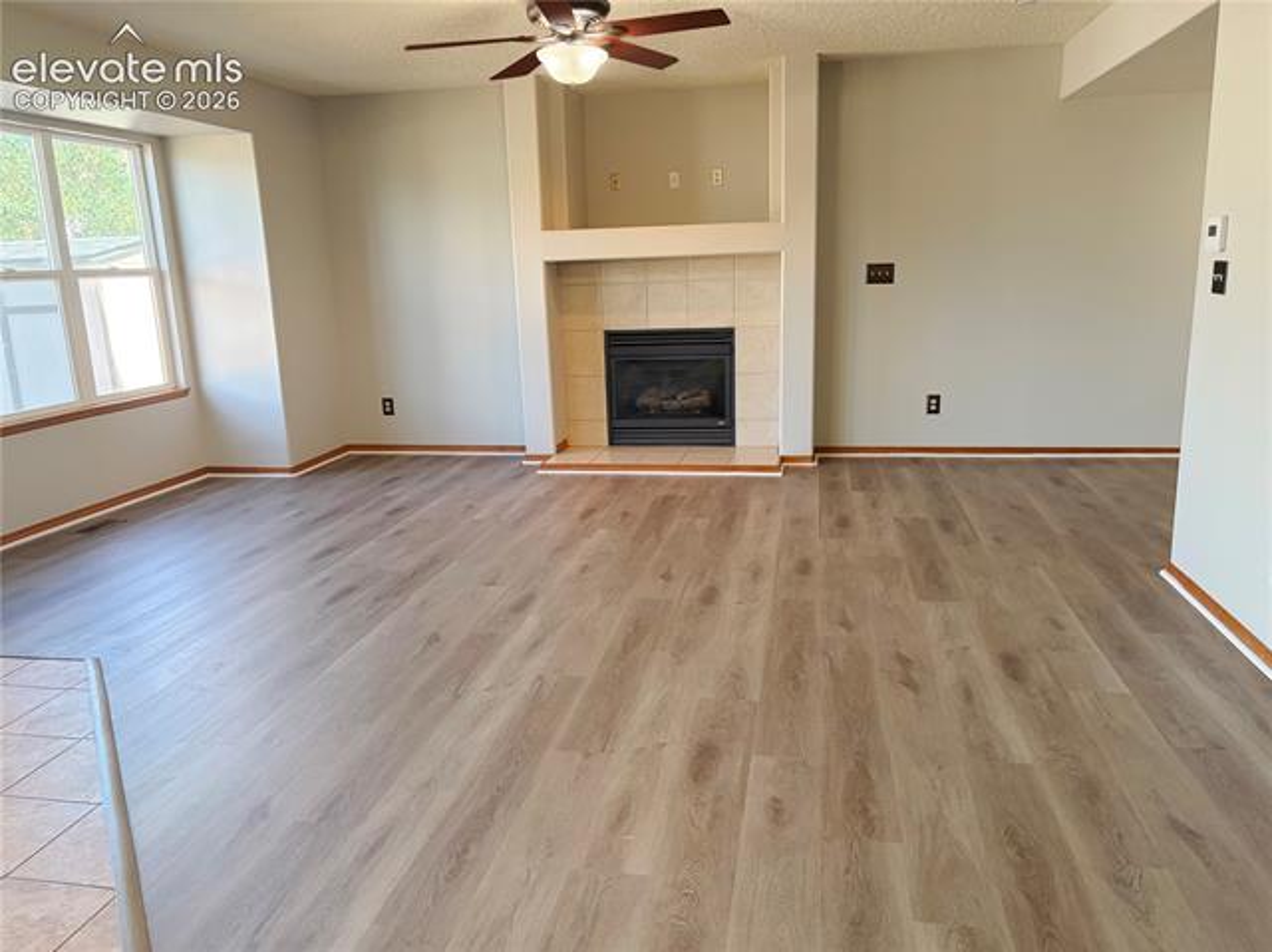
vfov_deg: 53.0
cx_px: 636
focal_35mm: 26
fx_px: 955
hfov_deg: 67.3
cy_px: 476
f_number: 1.6
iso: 160
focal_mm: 5.96
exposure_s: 1/120
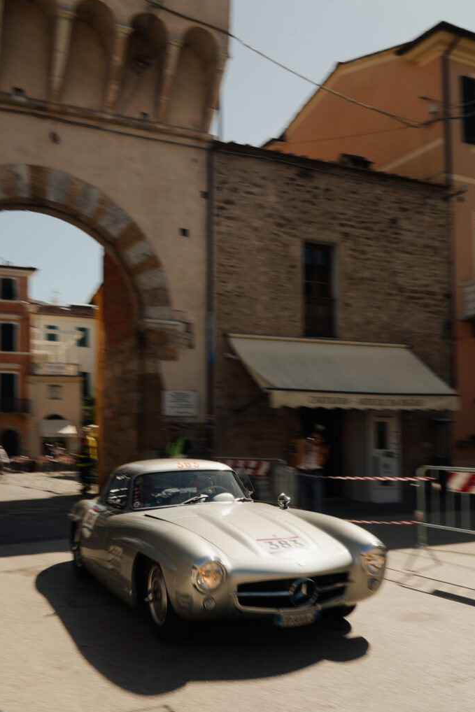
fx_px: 653
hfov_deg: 39.9
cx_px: 201
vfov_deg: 56.8
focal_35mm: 33
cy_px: 428
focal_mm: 24
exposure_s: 1/50
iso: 100
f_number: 14
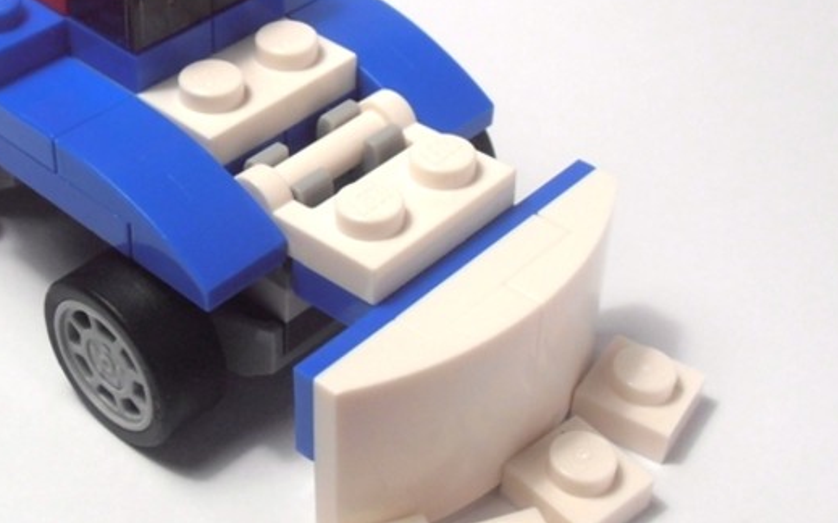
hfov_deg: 30.0
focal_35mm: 68
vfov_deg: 19.1
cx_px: 294
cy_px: 191
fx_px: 1552
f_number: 3.9
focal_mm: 6.61
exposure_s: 1/100
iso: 80
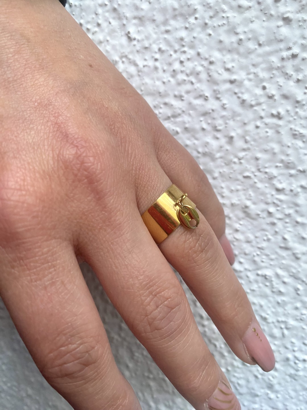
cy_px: 205
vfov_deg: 69.4
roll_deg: +30.4
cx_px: 154
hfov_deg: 54.9
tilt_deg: -0.5
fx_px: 296
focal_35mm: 25
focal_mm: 4.25
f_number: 1.8
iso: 200
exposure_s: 1/60
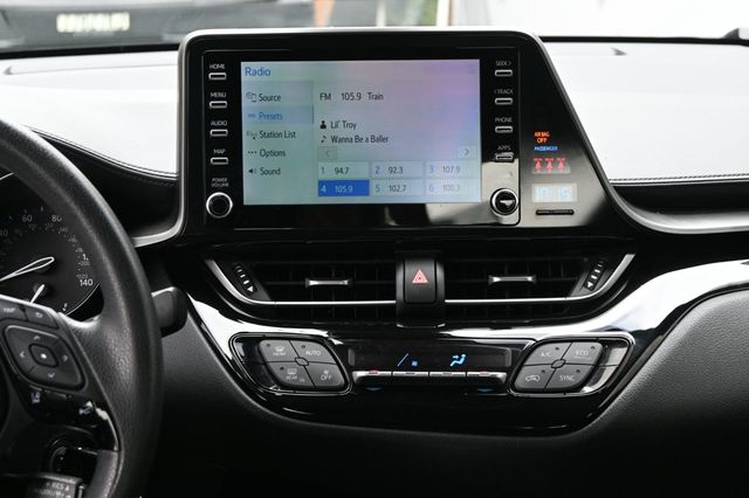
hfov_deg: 29.3
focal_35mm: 69
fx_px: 1435
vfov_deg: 19.7
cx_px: 374
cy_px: 249
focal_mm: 46
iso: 900
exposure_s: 1/125
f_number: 6
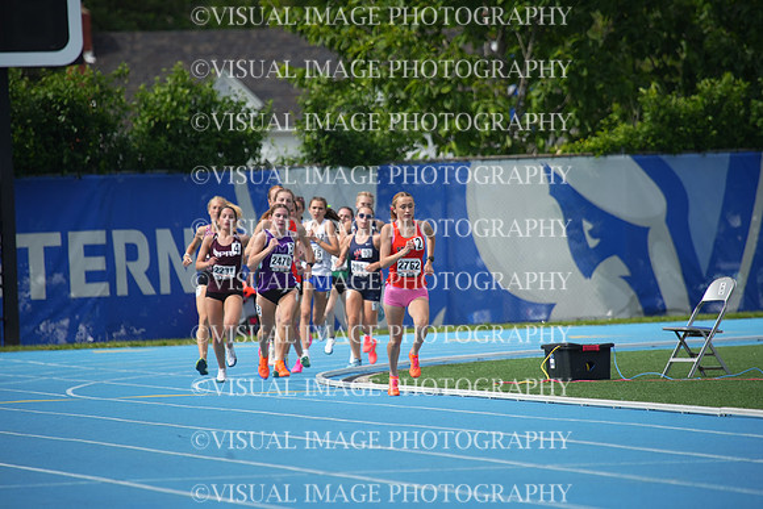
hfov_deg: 5.2
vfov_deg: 3.4
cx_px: 382
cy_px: 254
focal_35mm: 400
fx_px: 8479
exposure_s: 1/1250
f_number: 5.6
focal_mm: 400
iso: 320
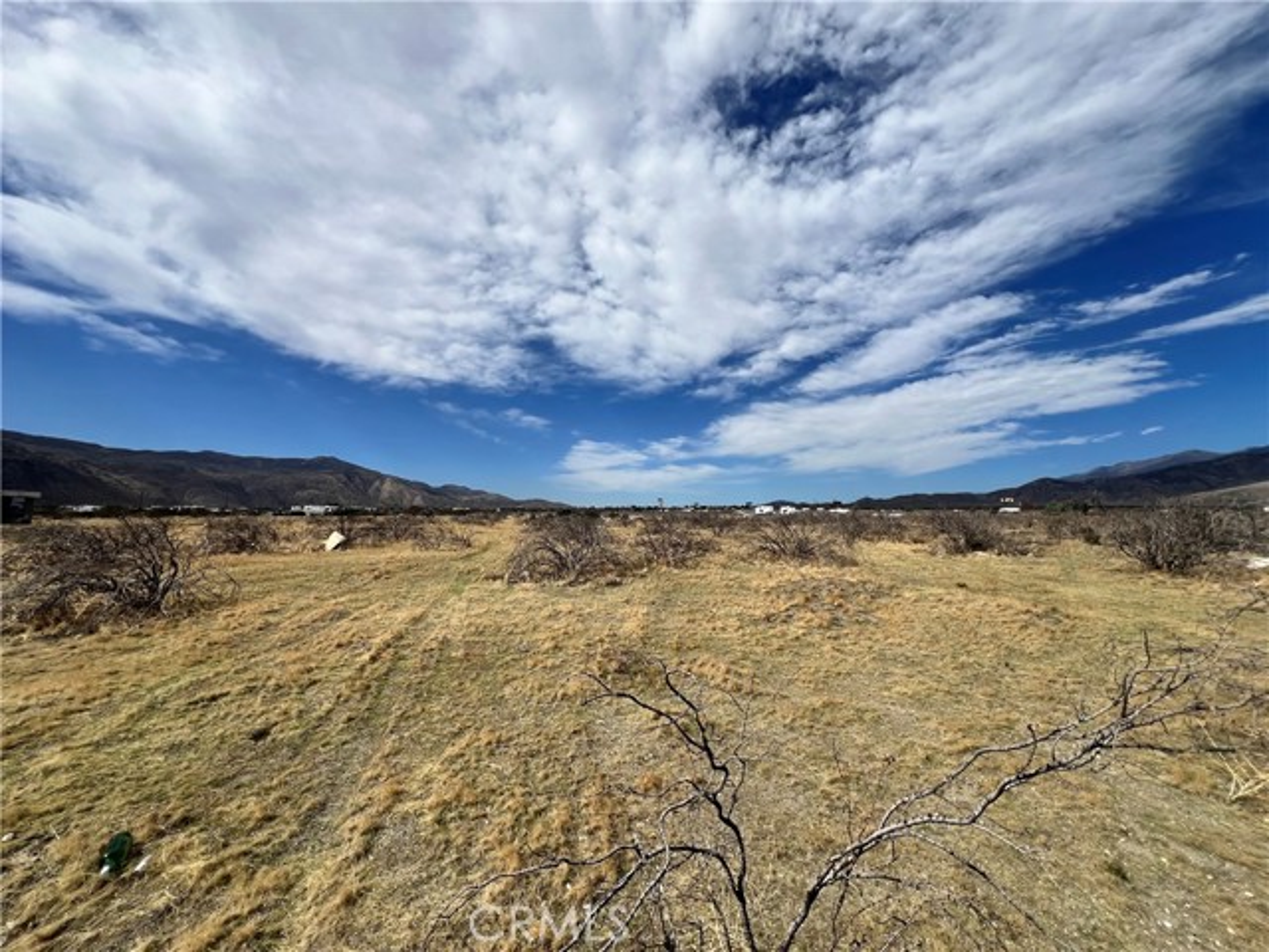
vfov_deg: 89.9
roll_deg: -2.9
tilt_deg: +3.7
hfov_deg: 106.2
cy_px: 476
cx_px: 634
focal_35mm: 13
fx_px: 477
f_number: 1.8
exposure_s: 1/3125
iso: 32
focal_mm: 1.57
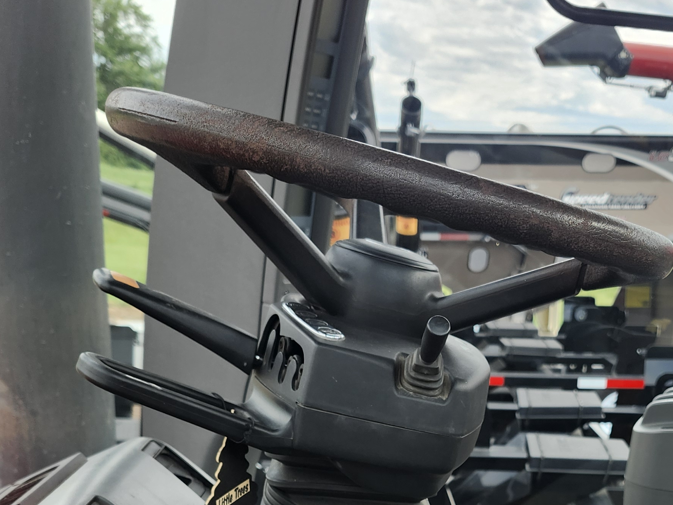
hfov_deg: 36.3
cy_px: 557
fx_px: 1011
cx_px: 474
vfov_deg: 25.9
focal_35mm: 52
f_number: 1.8
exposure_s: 1/180
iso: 50
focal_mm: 5.54
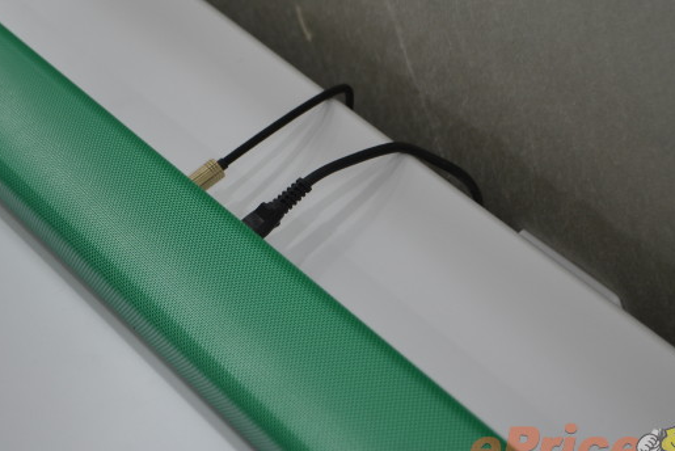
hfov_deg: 21.9
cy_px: 206
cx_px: 302
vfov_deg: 14.7
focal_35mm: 93
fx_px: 1745
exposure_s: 1/30
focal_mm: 50
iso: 400
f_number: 5.6
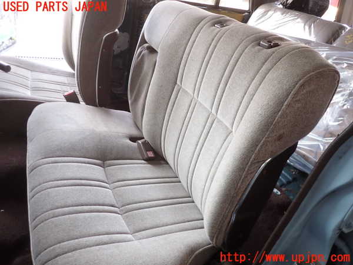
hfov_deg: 69.4
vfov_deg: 54.9
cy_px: 132
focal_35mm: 25
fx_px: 255
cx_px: 176
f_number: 2
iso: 200
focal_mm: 4.5
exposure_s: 1/50
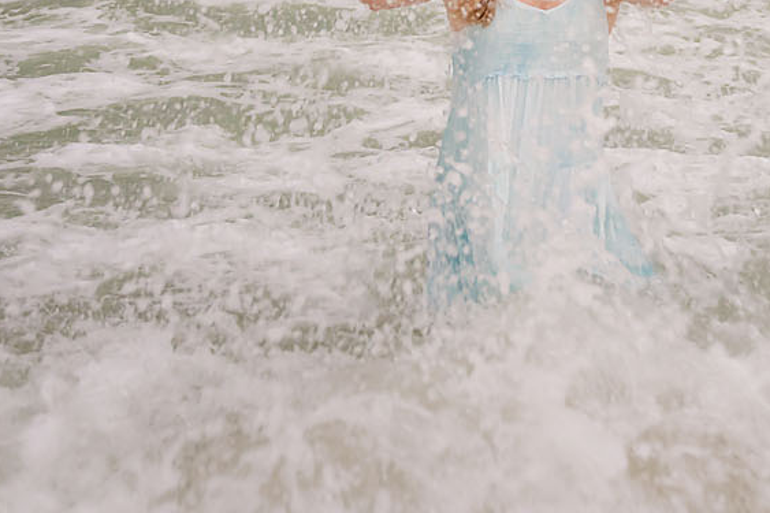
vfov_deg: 16.3
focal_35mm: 80
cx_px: 496
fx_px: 1711
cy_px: -127
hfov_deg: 25.3
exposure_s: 1/320
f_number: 2.8
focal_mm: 30
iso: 1250
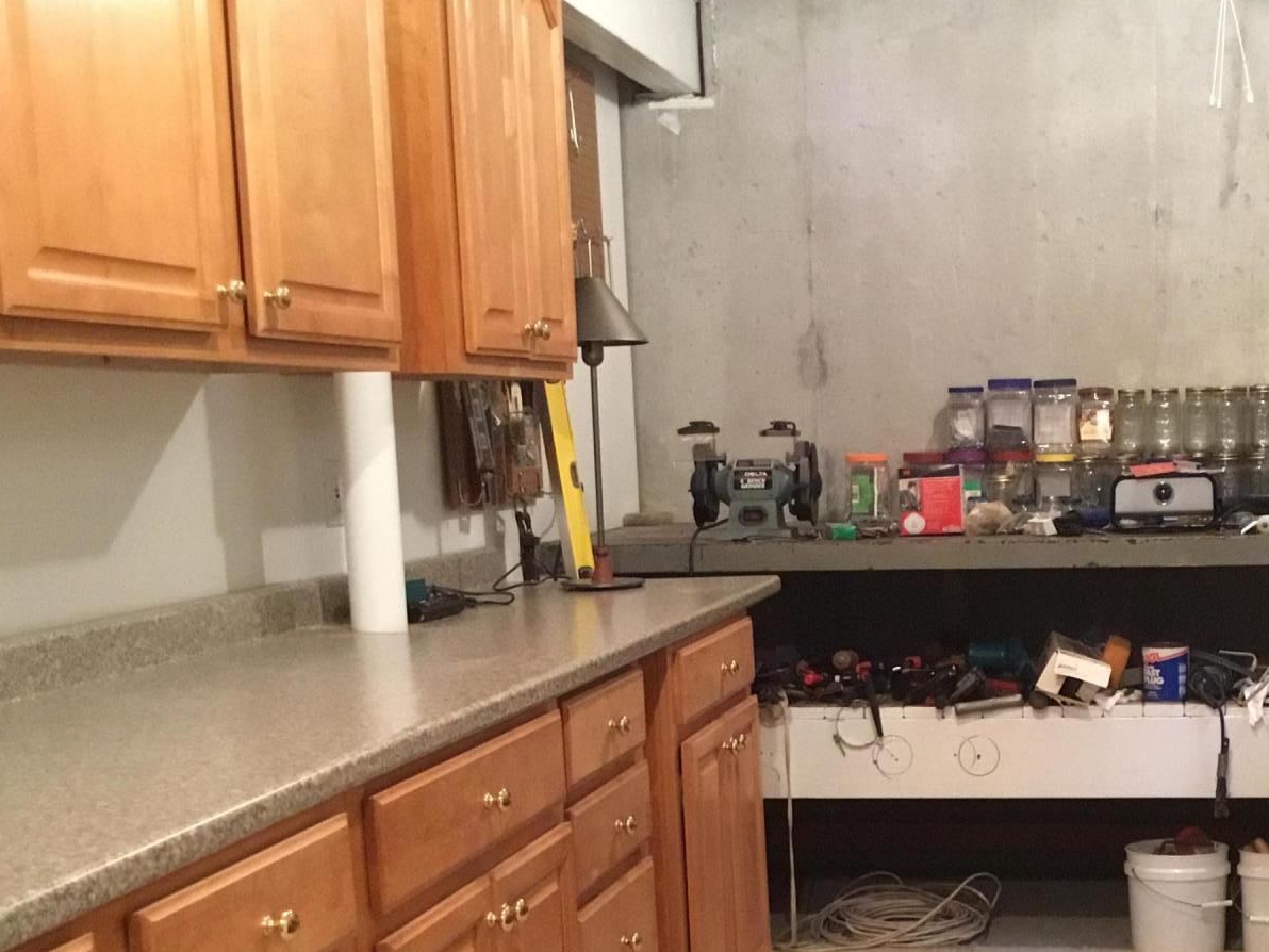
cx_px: 901
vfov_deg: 27.6
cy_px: 739
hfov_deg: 36.2
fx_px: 1906
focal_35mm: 52
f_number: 2.4
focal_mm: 3.3
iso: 250
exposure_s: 1/15
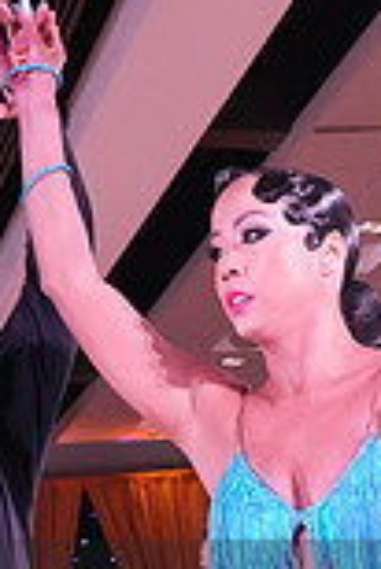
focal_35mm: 113
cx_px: 202
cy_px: 665
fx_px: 1790
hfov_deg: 12.2
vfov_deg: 17.3
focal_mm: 30
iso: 8000
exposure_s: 1/250
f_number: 5.6
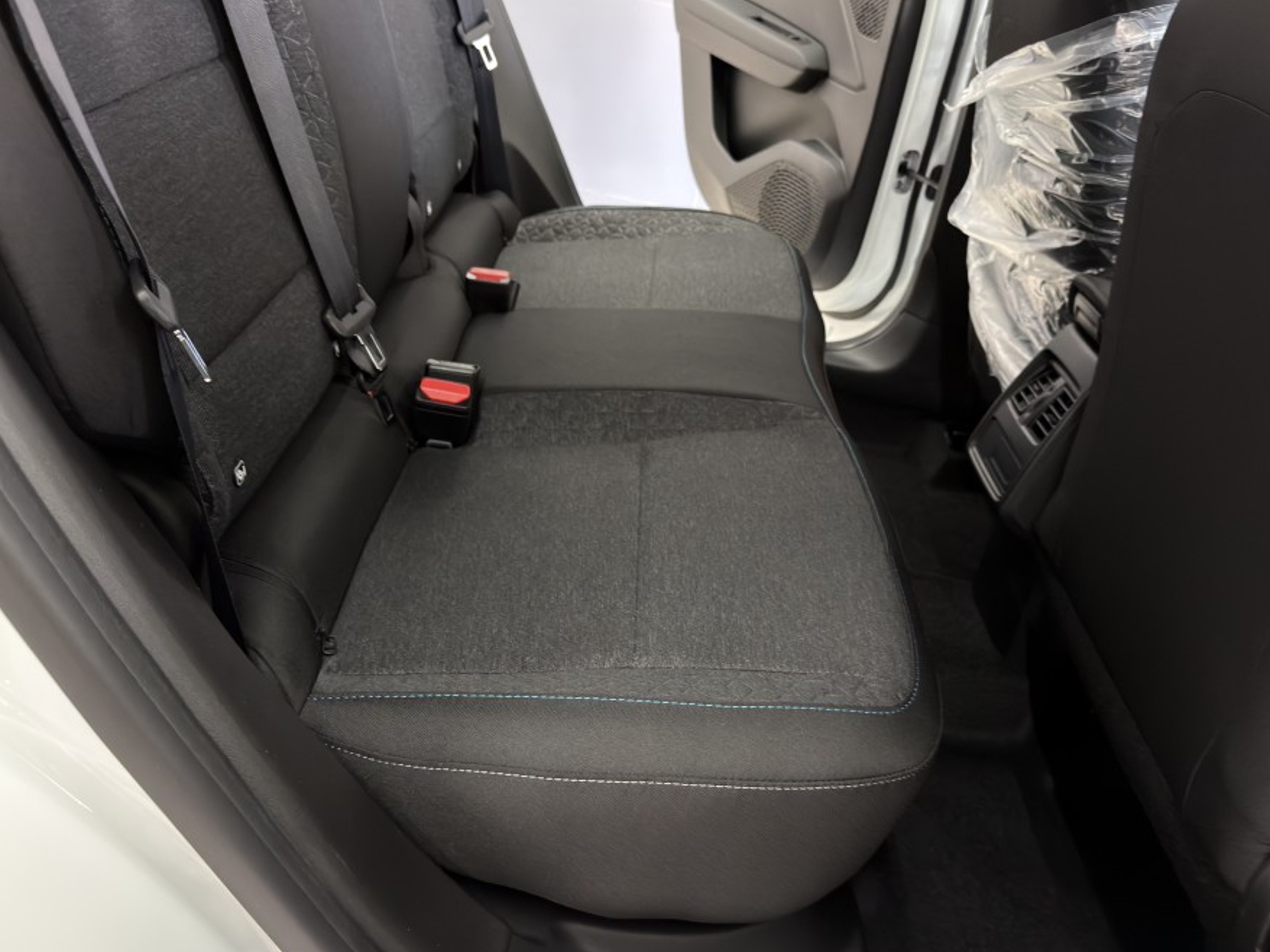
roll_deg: -12.7
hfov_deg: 63.5
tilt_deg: -30.0
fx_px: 1027
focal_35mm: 28
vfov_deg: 49.7
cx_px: 638
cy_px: 506
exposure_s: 1/25
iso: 800
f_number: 1.78
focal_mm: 6.76
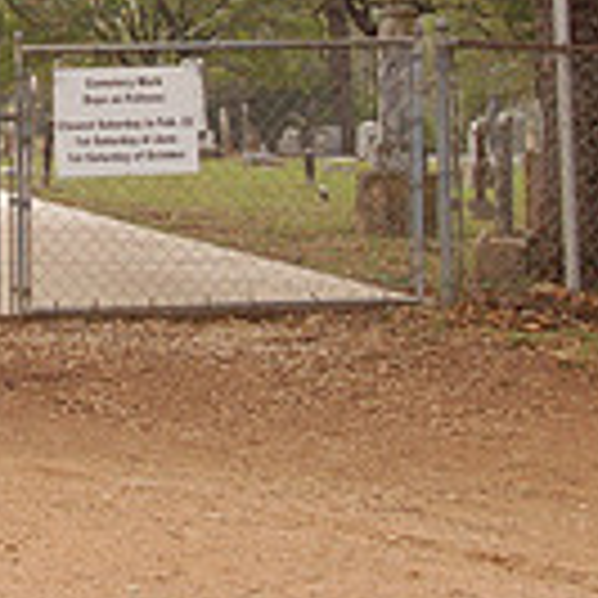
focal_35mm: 156
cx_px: -49
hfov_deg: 11.1
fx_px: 3049
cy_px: -94
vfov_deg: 11.0
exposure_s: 1/500
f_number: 11
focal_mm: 28
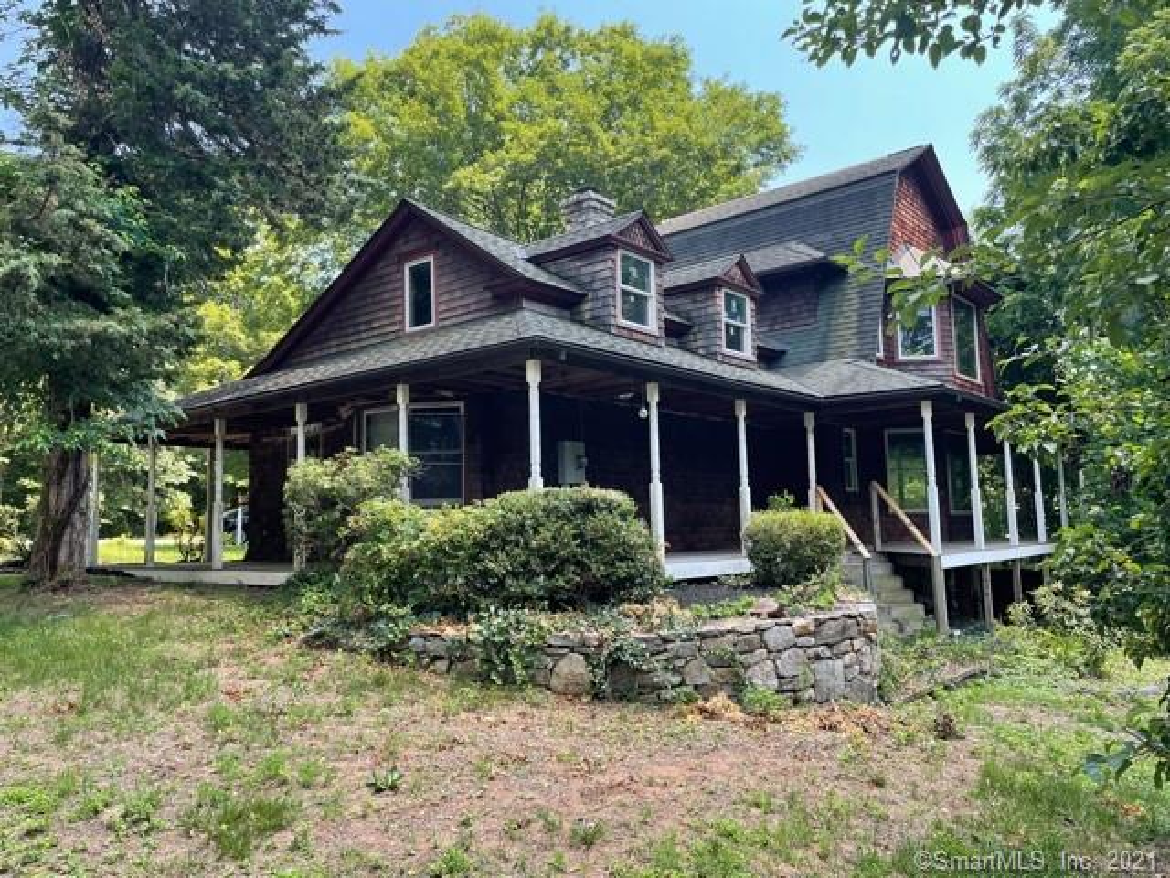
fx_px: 879
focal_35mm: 26
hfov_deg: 67.3
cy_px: 439
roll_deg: +3.2
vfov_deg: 53.1
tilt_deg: +7.4
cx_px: 585
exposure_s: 1/412
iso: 32
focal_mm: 4.2
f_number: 1.6
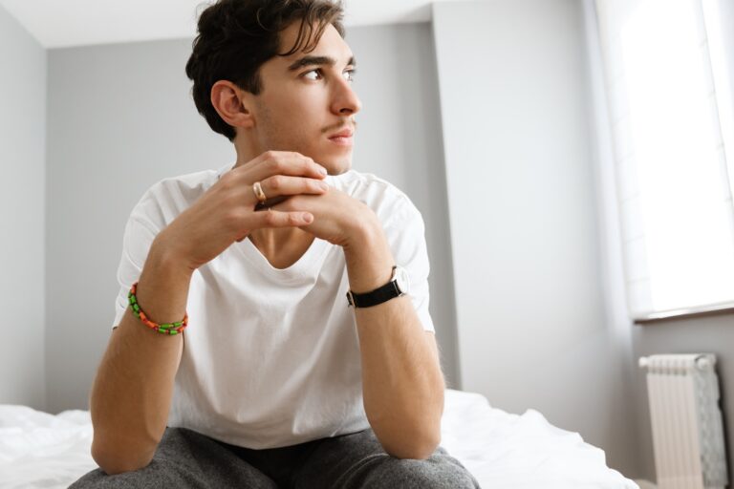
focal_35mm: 36
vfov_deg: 36.9
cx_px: 367
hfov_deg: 53.1
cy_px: 244
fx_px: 734
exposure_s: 1/250
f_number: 2.8
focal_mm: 24
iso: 800
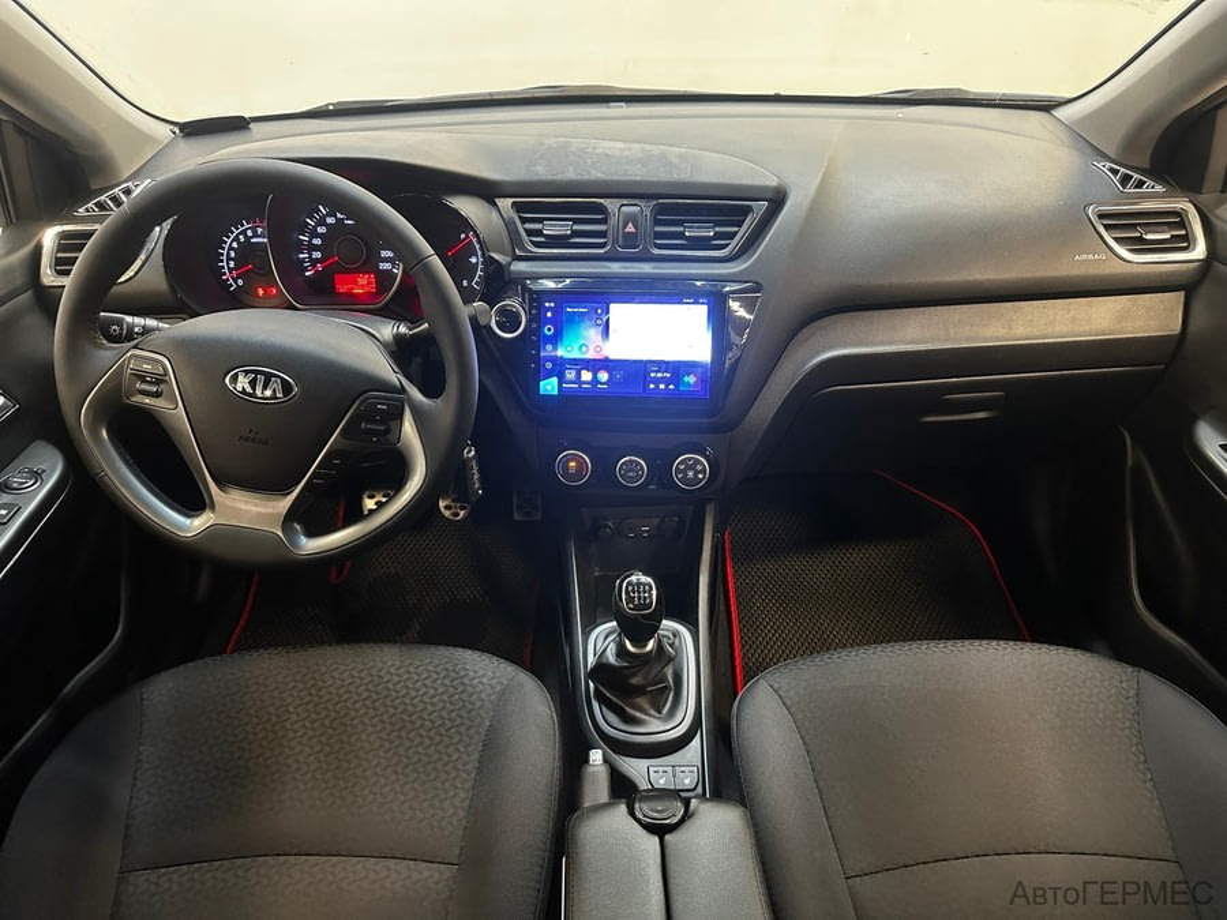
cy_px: 460
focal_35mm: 24
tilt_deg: -32.7
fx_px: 851
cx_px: 614
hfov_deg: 71.6
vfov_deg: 56.8
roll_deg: +0.7
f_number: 1.78
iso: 640
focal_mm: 6.86
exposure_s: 1/33
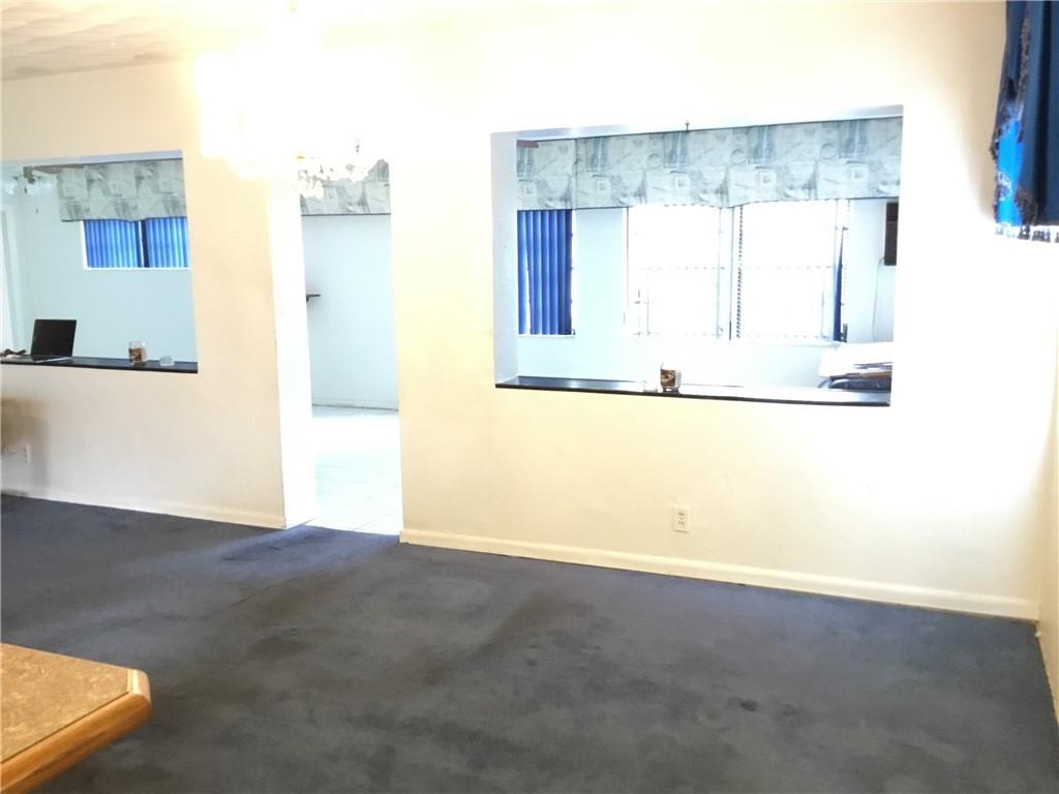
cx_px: 530
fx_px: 948
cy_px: 397
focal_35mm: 31
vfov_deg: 45.4
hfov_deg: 58.4
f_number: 2.4
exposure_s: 1/15
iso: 200
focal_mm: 3.3
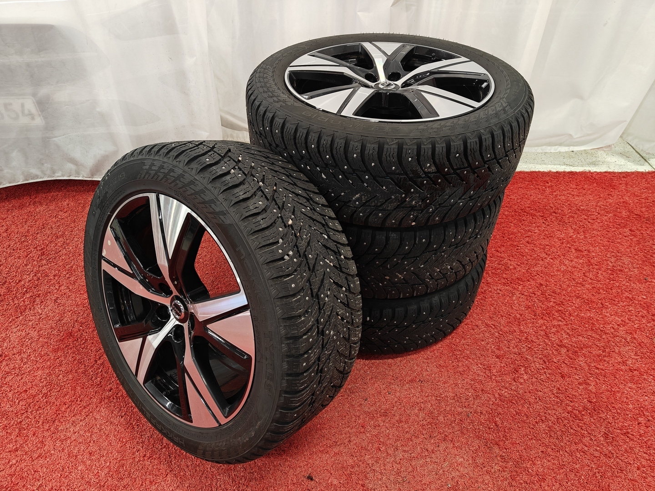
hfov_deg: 71.6
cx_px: 328
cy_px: 246
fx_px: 454
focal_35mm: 24
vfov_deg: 56.8
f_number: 1.8
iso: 100
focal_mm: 5.59
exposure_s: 1/63
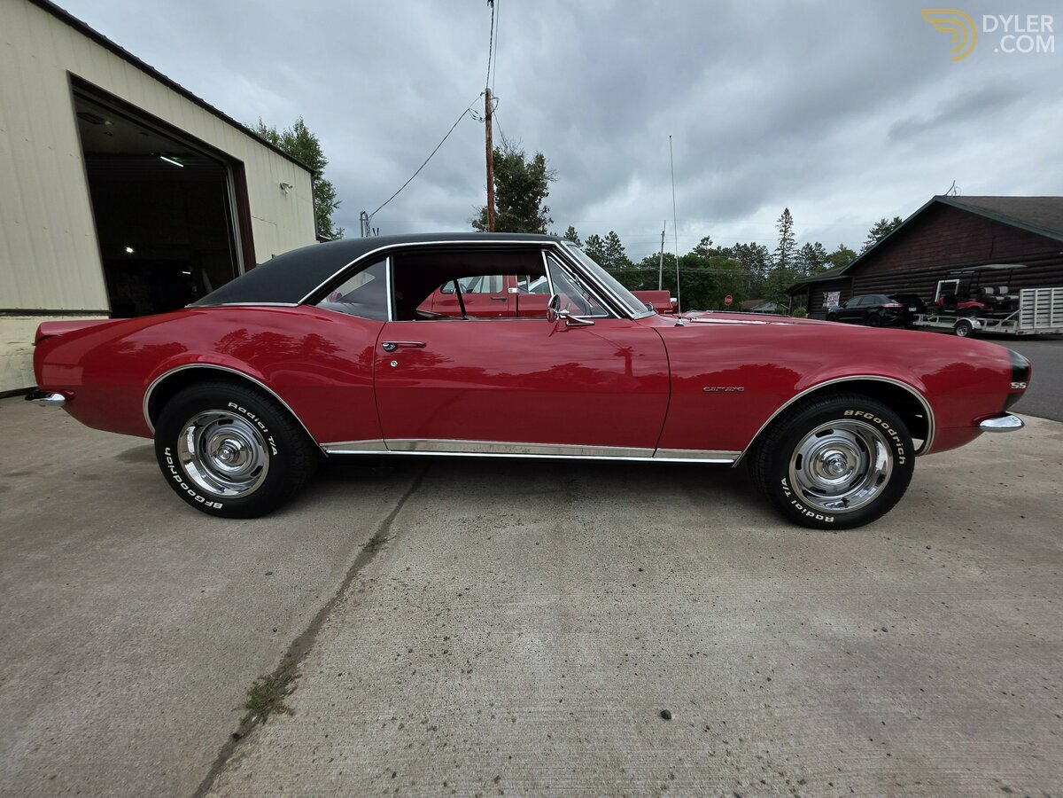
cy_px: 399
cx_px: 532
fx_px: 399
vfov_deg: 89.9
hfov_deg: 106.2
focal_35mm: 13
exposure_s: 1/2032
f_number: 1.9
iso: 40
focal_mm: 2.2
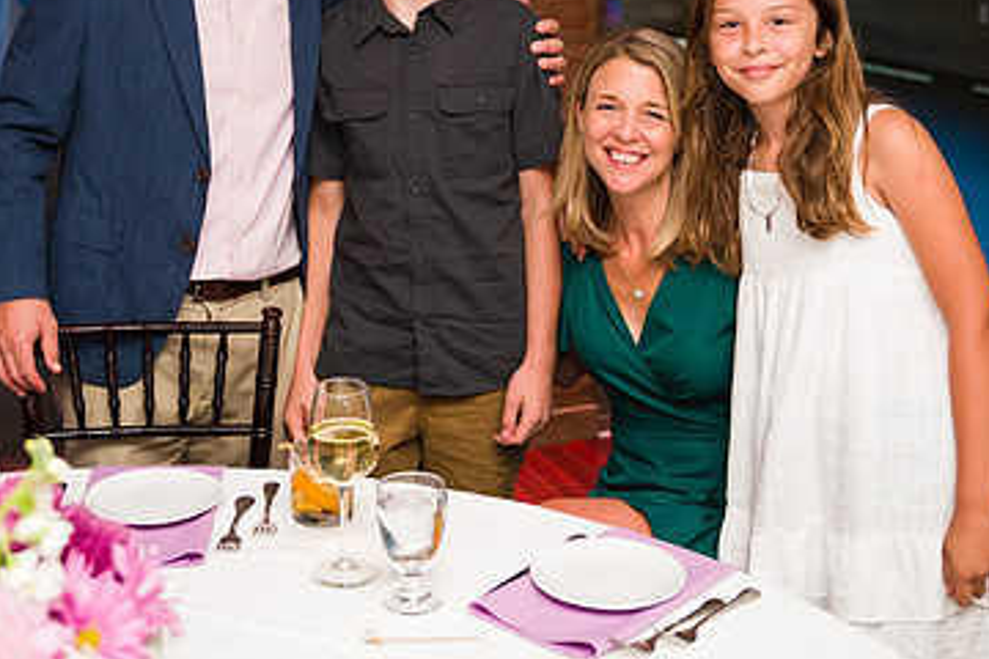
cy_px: 135
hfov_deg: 34.4
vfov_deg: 23.1
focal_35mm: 58
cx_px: 437
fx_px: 1593
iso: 1250
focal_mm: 36
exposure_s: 1/125
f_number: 3.2
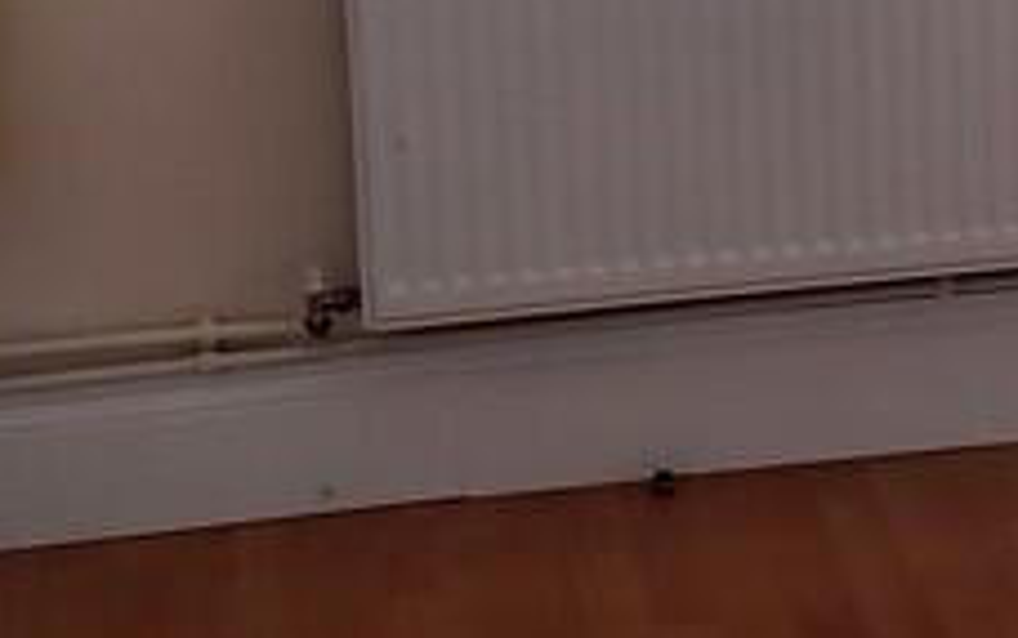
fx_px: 3305
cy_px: -196
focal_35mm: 119
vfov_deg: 10.8
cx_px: 1103
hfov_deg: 17.0
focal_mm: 4.6
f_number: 1.8
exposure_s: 1/50
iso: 80
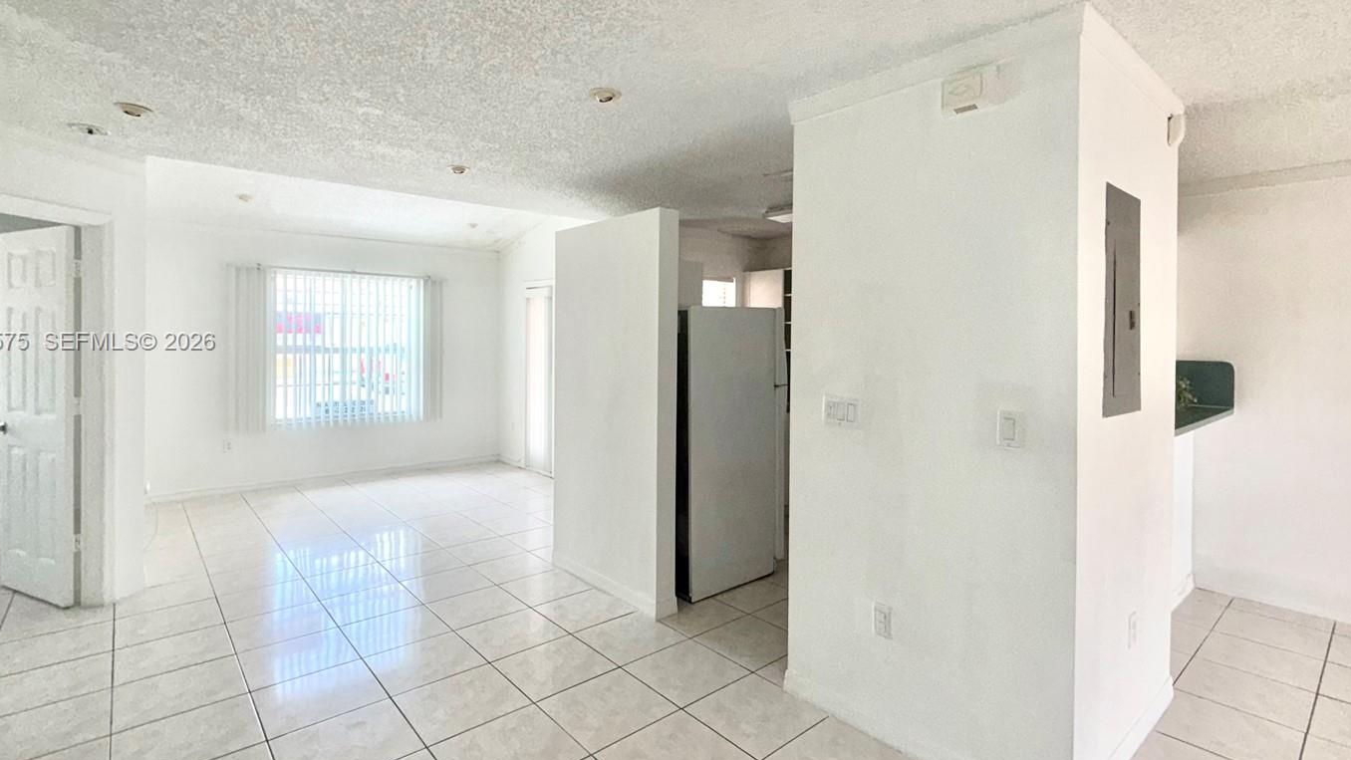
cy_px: 343
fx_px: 645
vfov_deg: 60.9
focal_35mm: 18
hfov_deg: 92.6
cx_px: 701
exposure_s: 1/121
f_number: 2.2
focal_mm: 2.22
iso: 160
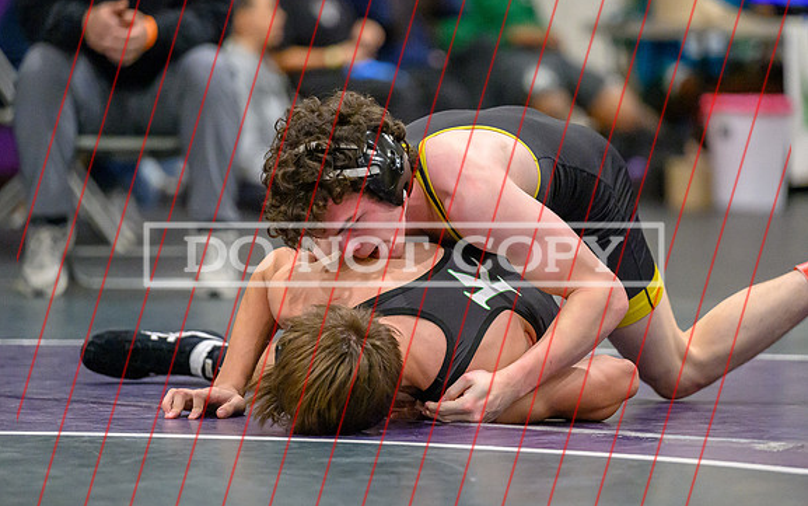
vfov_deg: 5.4
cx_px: 435
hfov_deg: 8.6
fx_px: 5353
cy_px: 201
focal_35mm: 243
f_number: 2.8
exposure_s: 1/800
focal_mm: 190
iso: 10000
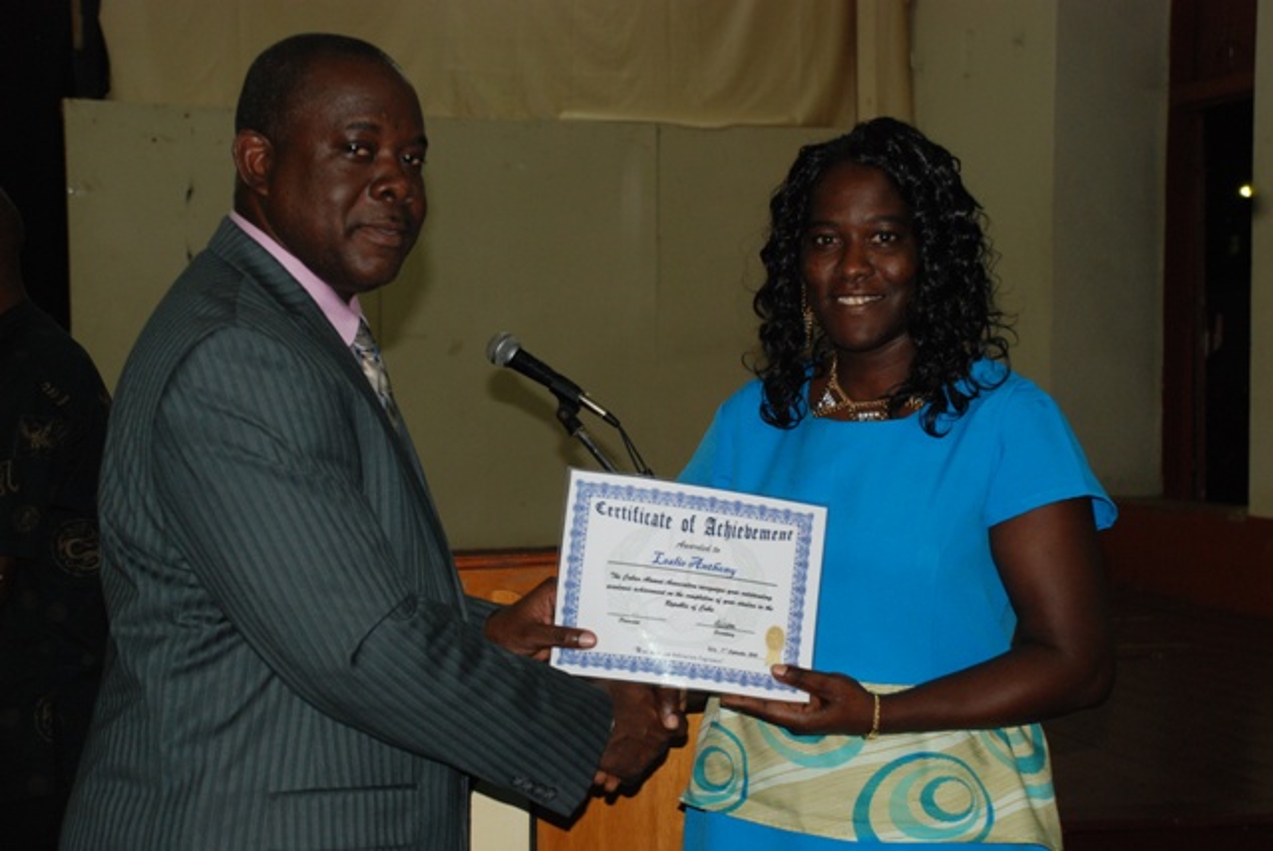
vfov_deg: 19.0
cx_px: 636
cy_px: 426
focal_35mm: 72
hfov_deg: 28.0
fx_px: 2548
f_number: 4.8
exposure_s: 1/60
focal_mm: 48
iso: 500
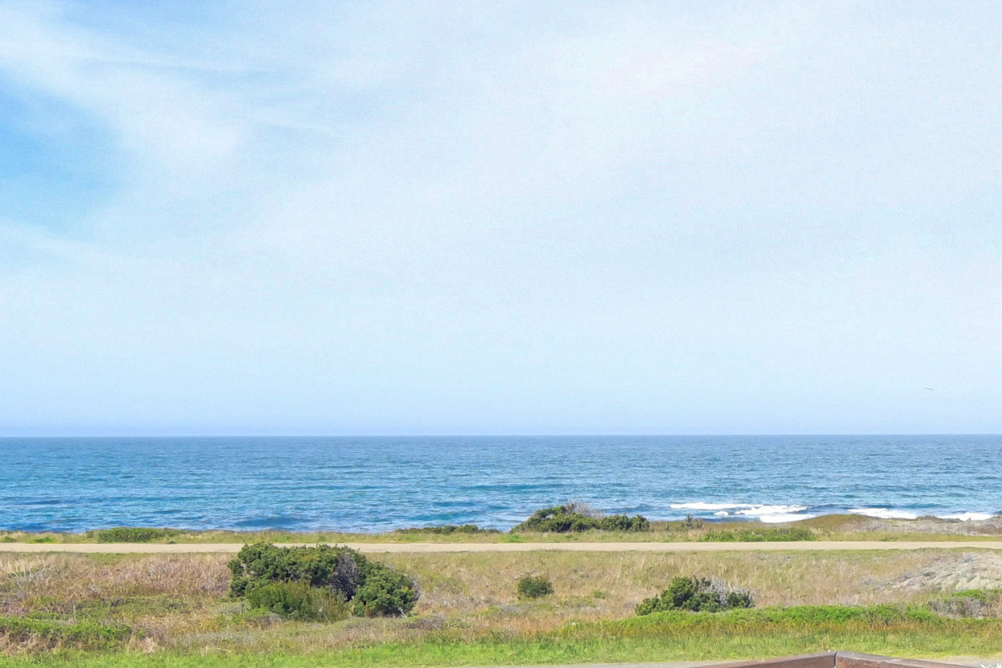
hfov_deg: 32.2
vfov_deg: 23.3
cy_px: 454
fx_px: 1614
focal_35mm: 58
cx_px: 968
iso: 400
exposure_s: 1/125
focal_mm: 14
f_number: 11
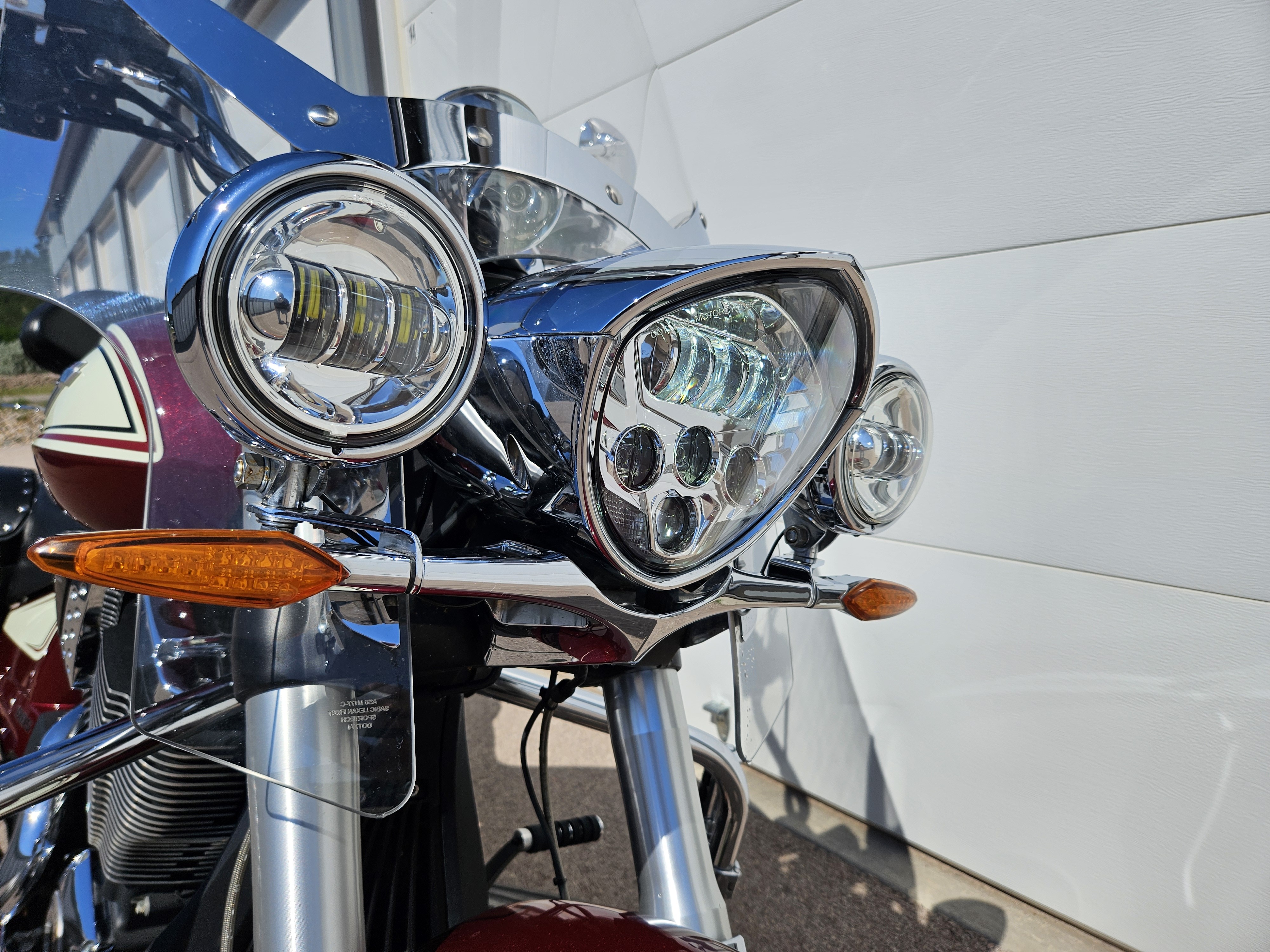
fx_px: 844
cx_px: 635
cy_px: 476
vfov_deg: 58.9
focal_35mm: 23
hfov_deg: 73.9
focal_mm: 5.4
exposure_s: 1/4165
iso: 25
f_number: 1.8
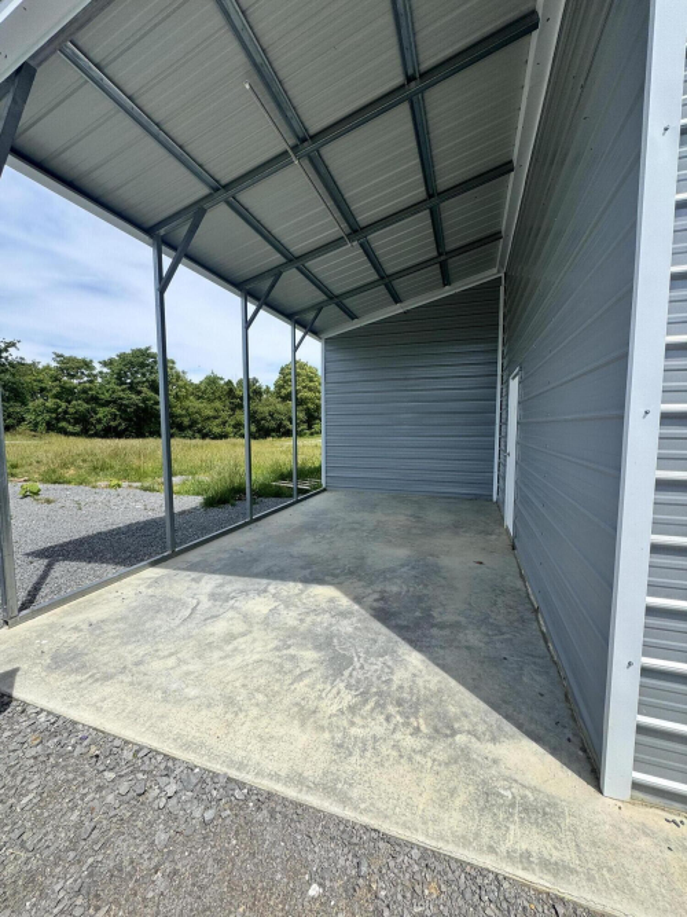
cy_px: 458
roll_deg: +0.4
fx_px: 371
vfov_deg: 102.1
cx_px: 344
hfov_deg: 85.7
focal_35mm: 14
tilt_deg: -5.1
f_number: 2.2
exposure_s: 1/1160
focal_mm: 2.22
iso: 50
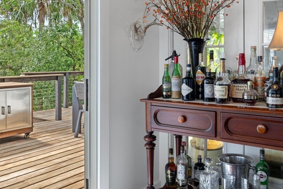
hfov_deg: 50.7
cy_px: 66
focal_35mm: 38
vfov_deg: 34.8
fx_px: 299
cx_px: 150
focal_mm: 14
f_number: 9.5
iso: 320
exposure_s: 1/6
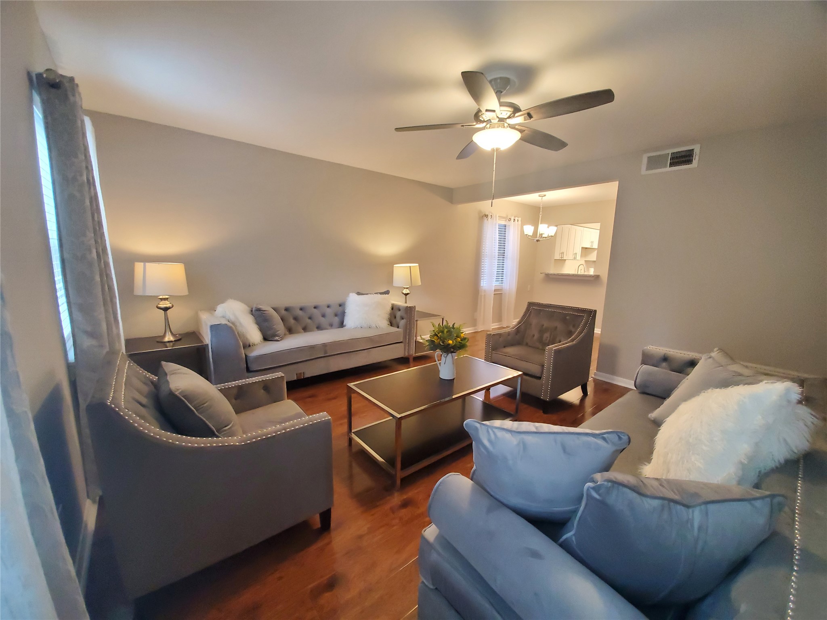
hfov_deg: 106.2
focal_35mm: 13
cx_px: 414
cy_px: 310
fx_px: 311
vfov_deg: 89.9
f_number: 2.2
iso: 500
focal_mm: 1.8
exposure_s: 1/29
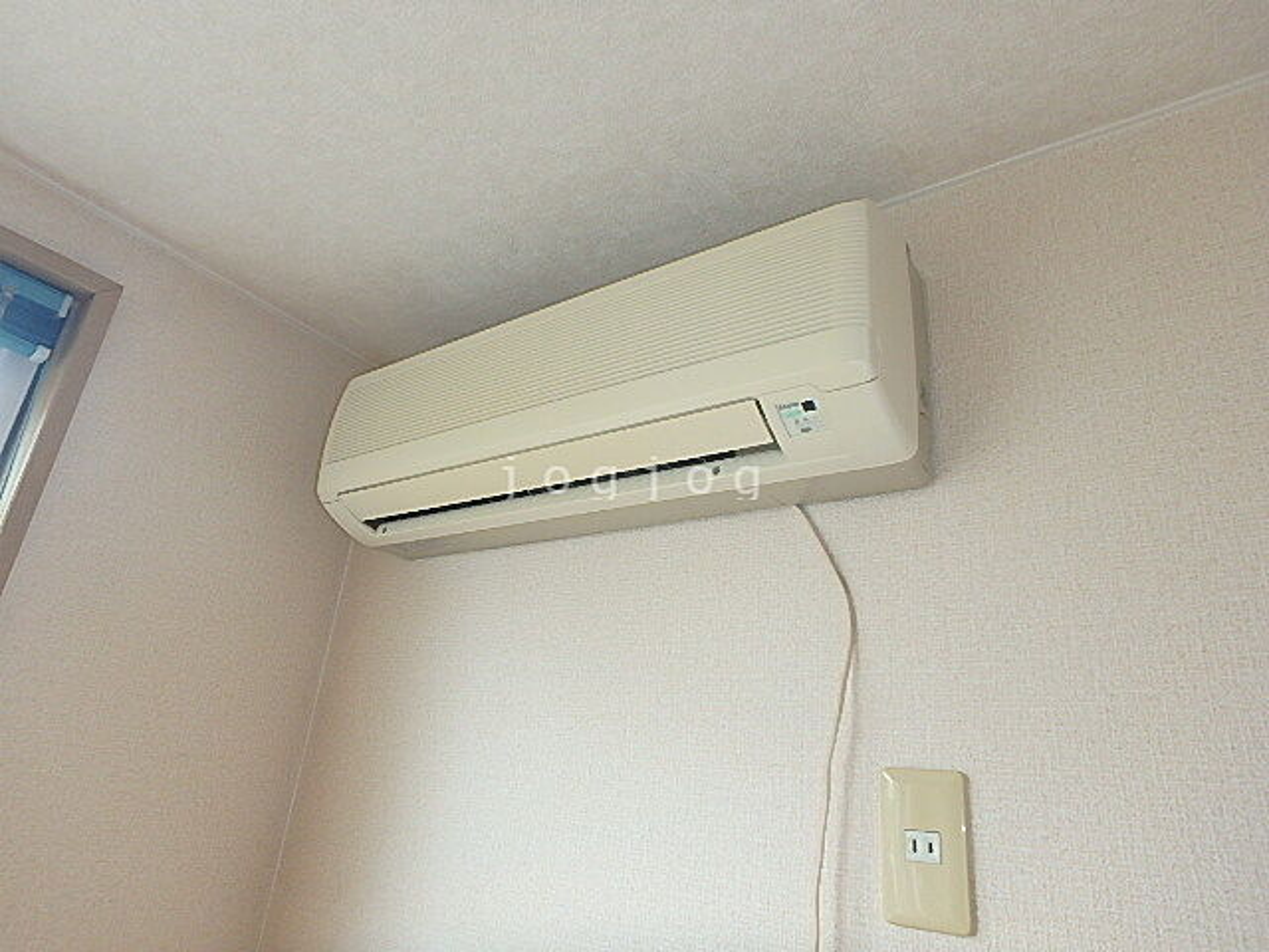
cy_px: 476
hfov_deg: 79.0
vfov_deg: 63.4
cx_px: 634
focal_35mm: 21
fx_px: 770
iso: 200
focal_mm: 3.7
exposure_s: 1/60
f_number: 3.5
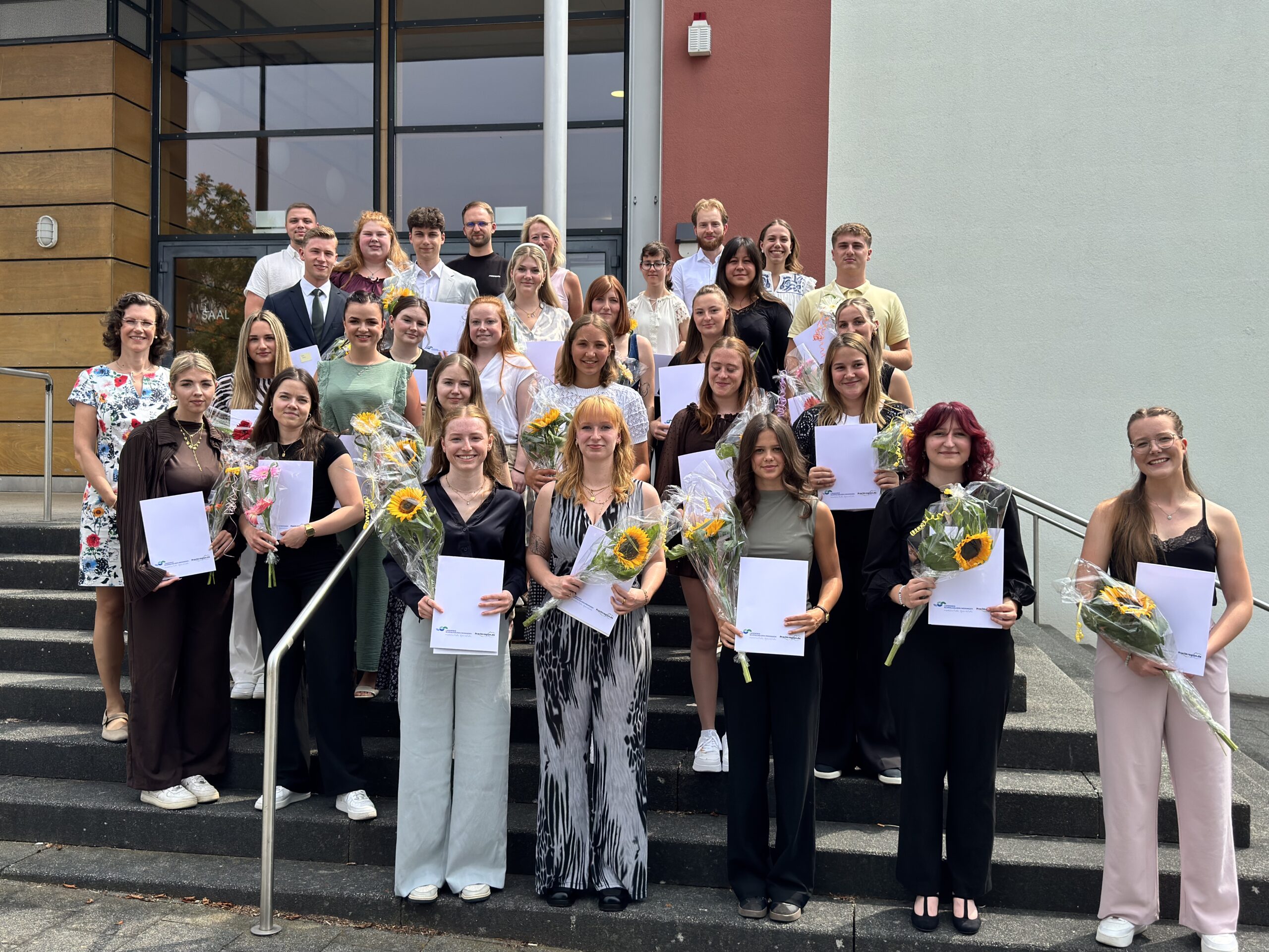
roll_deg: -0.1
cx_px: 634
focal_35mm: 35
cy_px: 476
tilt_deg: +1.0
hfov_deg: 52.6
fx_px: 1283
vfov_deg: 40.7
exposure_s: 1/3257
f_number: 1.78
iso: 100
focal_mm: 6.76
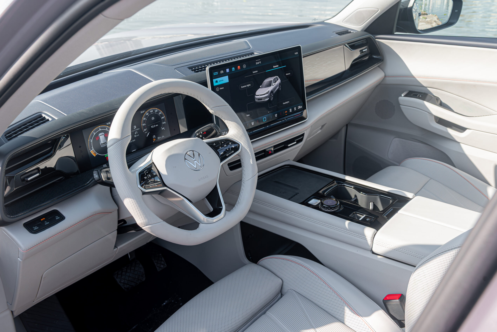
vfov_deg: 36.9
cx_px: 248
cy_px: 166
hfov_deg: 53.1
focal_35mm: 36
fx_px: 497
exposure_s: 1/125
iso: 320
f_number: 8
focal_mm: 36
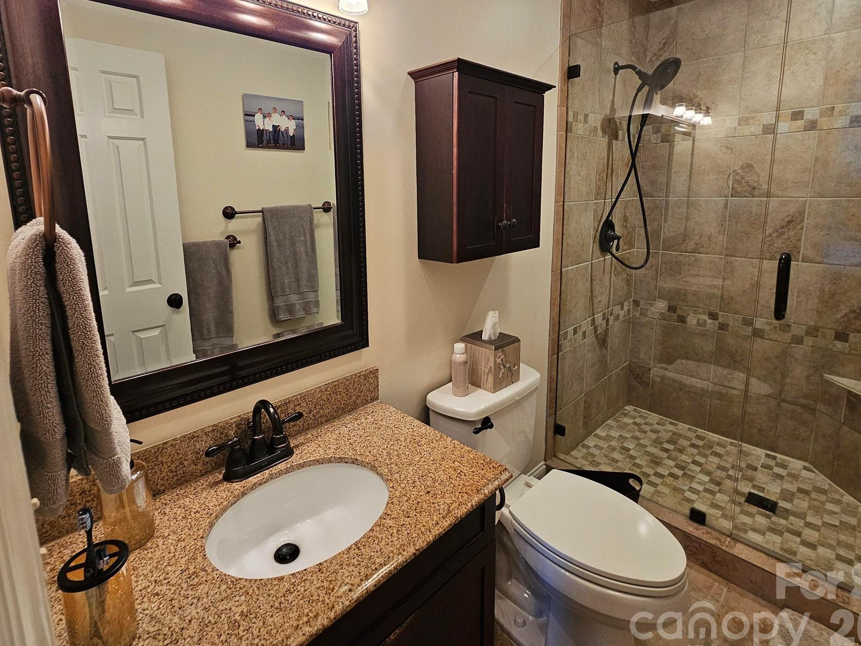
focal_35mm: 16
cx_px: 411
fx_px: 398
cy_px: 267
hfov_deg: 94.4
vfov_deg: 77.4
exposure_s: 1/60
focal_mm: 2.2
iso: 250
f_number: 2.2
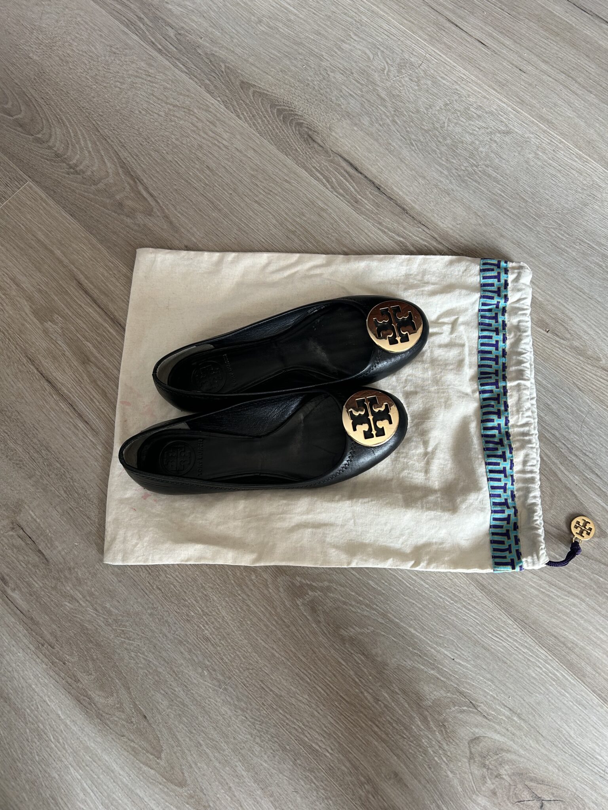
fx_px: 609
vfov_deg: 67.3
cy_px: 405
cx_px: 304
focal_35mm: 26
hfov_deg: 53.1
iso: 80
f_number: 1.5
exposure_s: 1/121
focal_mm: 5.7
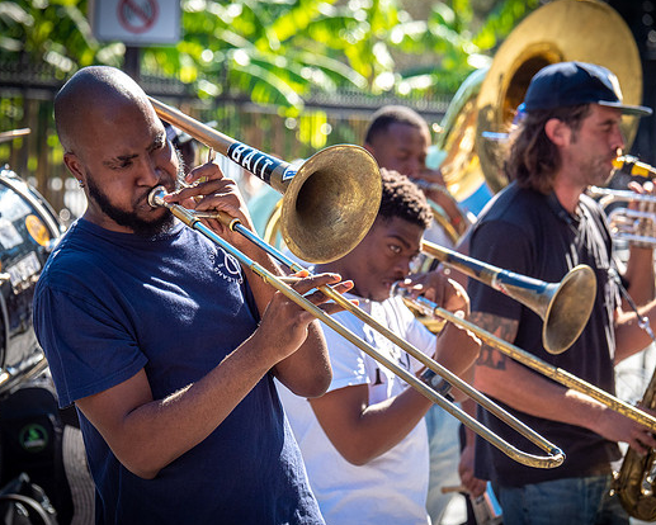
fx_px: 4428
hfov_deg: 8.5
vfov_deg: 6.8
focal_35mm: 228
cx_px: 343
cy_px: 263
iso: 400
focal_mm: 85
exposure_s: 1/1250
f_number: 4
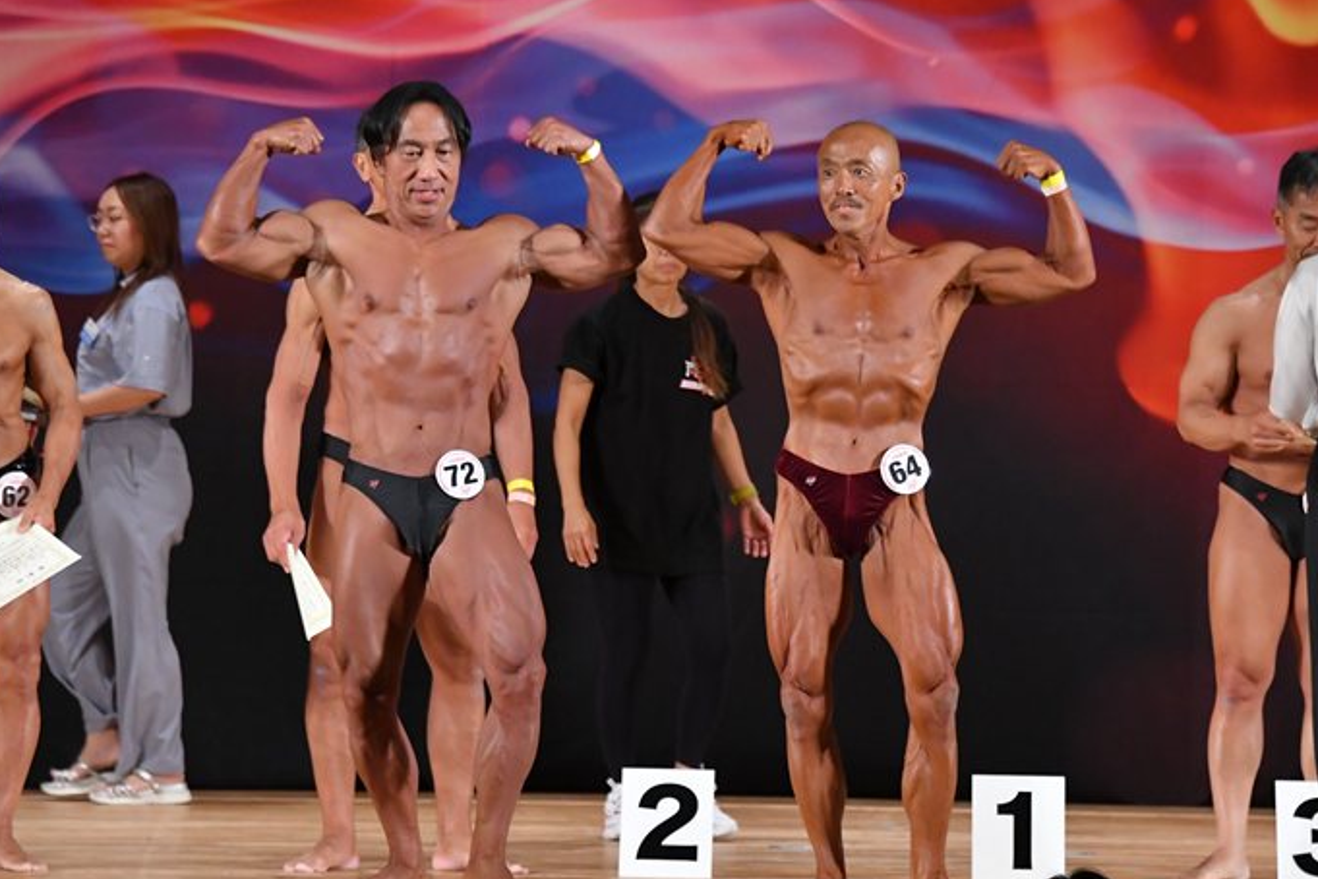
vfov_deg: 5.6
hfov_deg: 8.3
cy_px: 422
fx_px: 9042
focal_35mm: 247
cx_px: 707
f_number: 5.6
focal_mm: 145
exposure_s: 1/400
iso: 3200
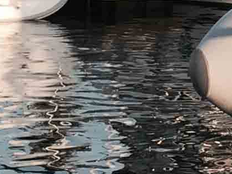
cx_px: 623
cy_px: -55
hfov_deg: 7.9
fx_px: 1522
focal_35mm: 227
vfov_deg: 6.5
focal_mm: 4.15
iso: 32
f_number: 2.2
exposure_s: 1/659
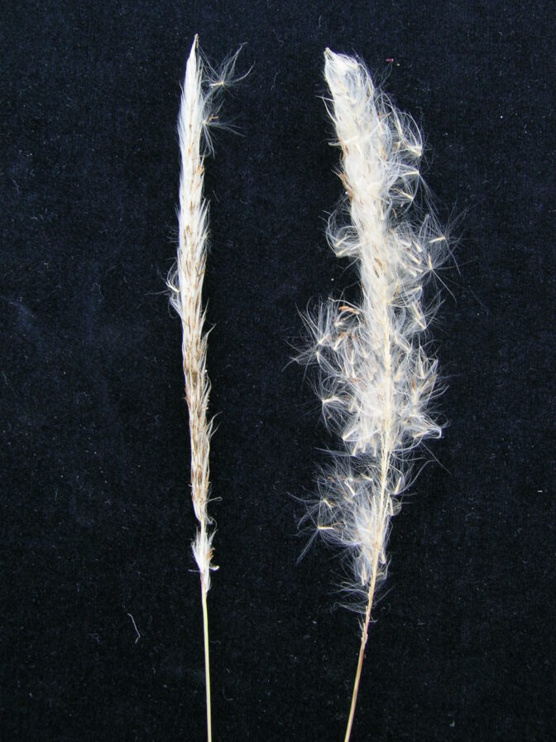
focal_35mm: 32
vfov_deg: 56.7
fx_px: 685
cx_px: 278
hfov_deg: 44.2
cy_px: 336
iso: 50
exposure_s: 1/24.5
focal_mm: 5.8
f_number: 3.5
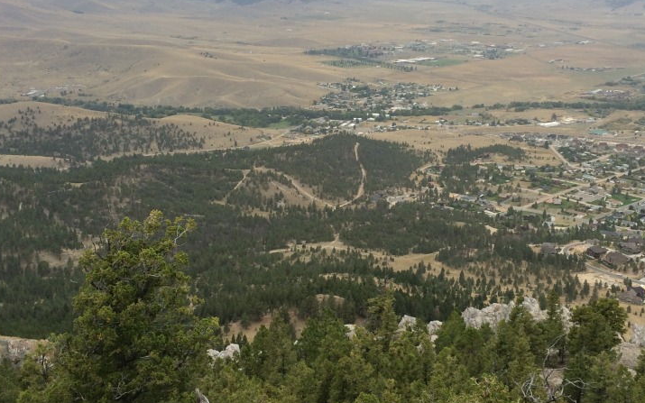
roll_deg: +0.9
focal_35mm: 44
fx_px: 774
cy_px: 154
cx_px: 382
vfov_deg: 29.1
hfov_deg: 45.1
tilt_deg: -15.1
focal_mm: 4.15
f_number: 2.2
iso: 32
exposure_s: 1/222
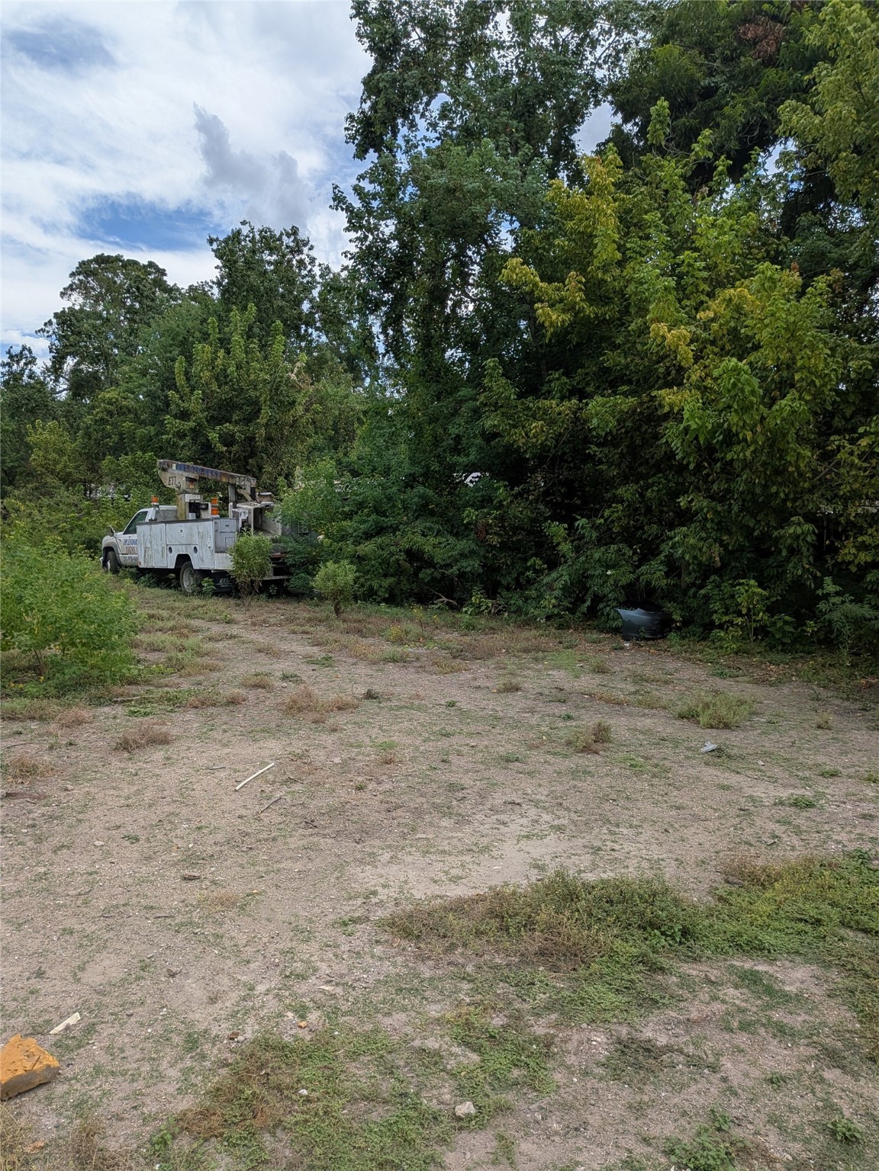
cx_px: 440
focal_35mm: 24
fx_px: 813
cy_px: 586
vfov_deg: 71.6
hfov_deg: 56.8
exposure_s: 1/1433
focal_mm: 4.53
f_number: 1.7
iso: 28
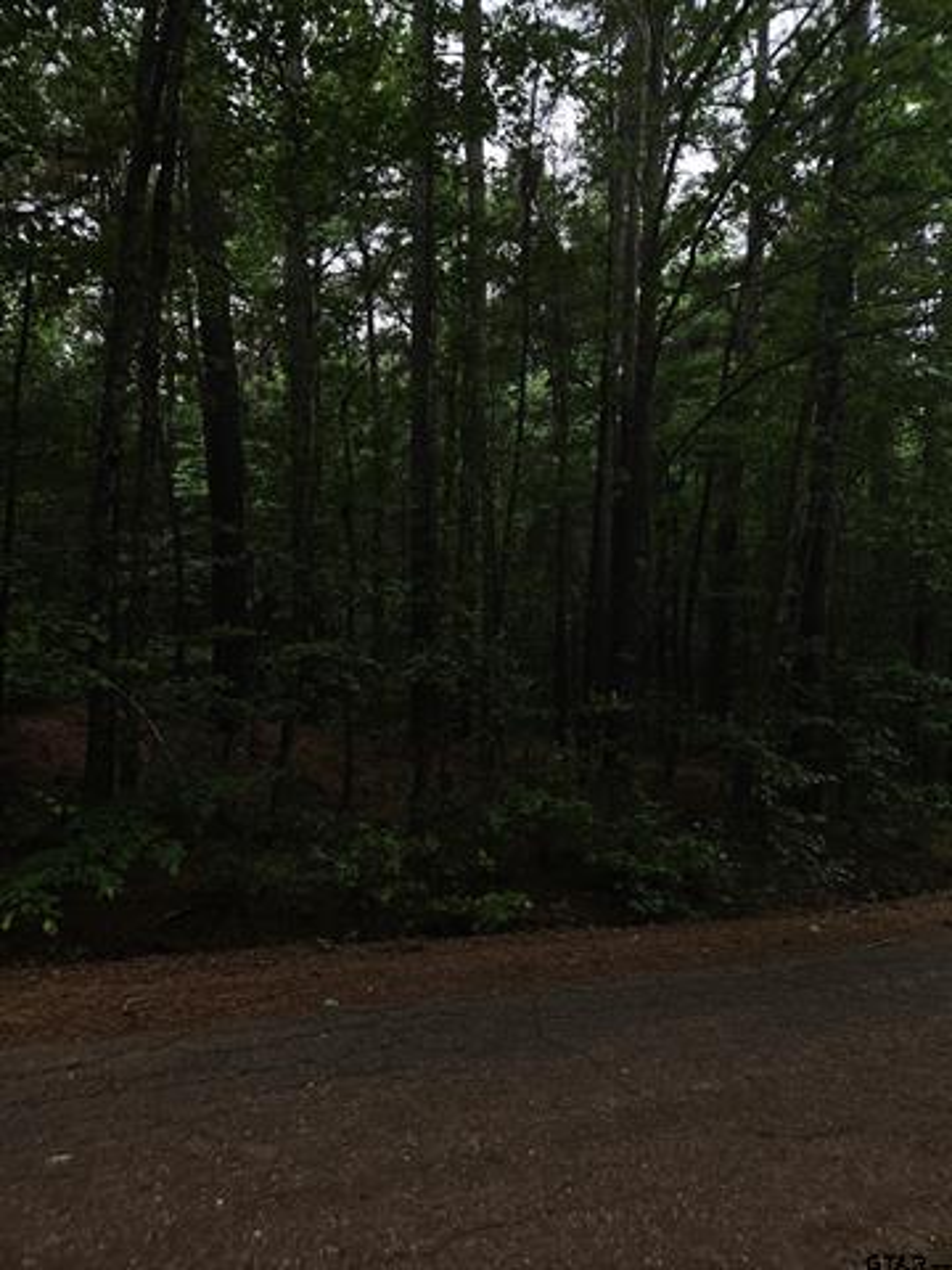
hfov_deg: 58.9
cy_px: 635
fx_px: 843
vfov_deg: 73.9
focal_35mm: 23
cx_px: 476
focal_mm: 5.4
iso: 40
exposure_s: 1/719
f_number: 1.8
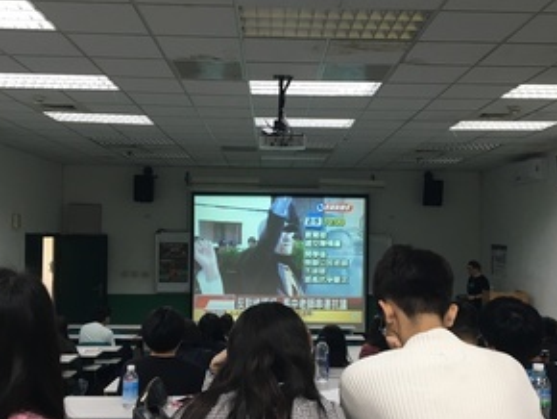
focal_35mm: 40
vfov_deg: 35.9
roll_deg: -0.7
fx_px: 644
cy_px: 240
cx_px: 292
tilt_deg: -0.1
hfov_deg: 46.7
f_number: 2.2
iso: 32
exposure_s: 1/30
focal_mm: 4.15
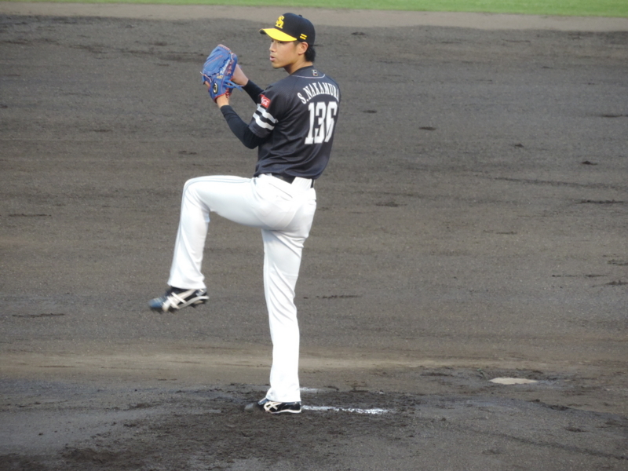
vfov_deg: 2.7
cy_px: 236
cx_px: 314
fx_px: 9978
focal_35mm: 550
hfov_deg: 3.6
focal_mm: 98.1
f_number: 4.9
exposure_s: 1/80
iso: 400
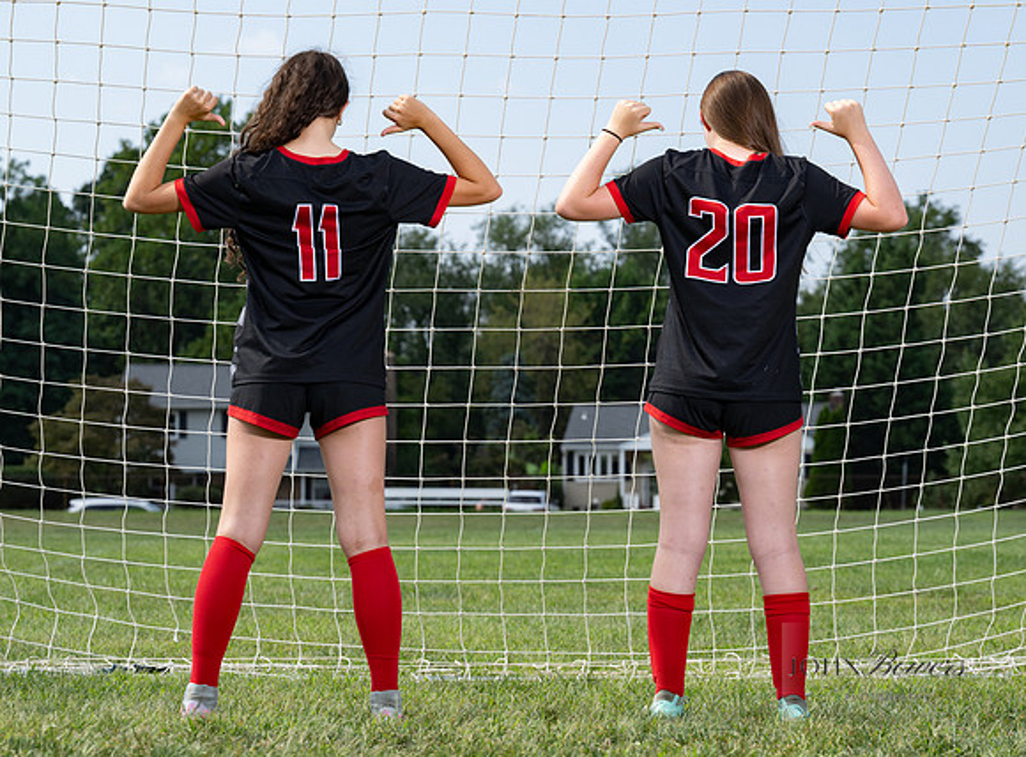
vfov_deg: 13.0
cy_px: 368
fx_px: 3320
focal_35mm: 113
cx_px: 598
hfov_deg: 17.6
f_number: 6.3
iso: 160
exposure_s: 1/400
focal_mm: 90
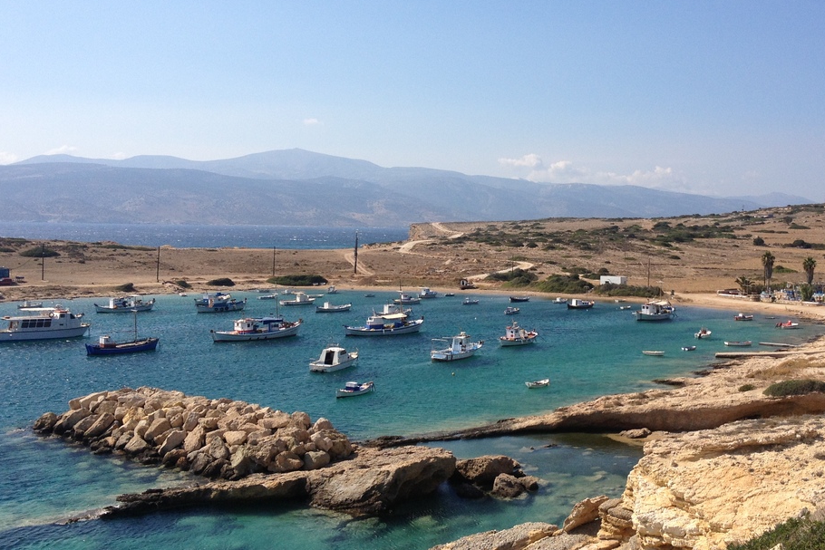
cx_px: 511
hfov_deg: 40.8
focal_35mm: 48
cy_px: 227
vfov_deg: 28.0
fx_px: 1100
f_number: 2.4
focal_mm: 4.28
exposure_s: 1/2304
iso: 50
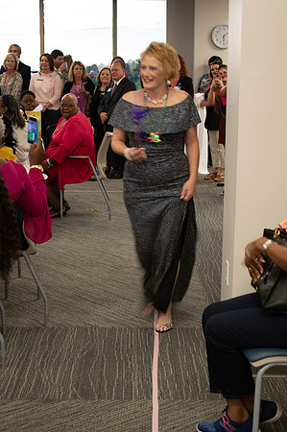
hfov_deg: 21.5
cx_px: 144
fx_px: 755
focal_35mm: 63
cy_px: 216
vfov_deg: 31.9
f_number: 5.3
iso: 400
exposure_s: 1/15
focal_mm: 42
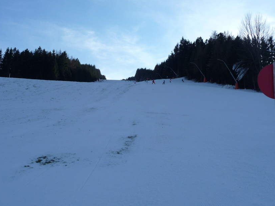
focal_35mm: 37
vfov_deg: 38.7
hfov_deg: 50.0
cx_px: 123
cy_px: 102
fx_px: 294
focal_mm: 5.3
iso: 100
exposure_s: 1/250
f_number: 8
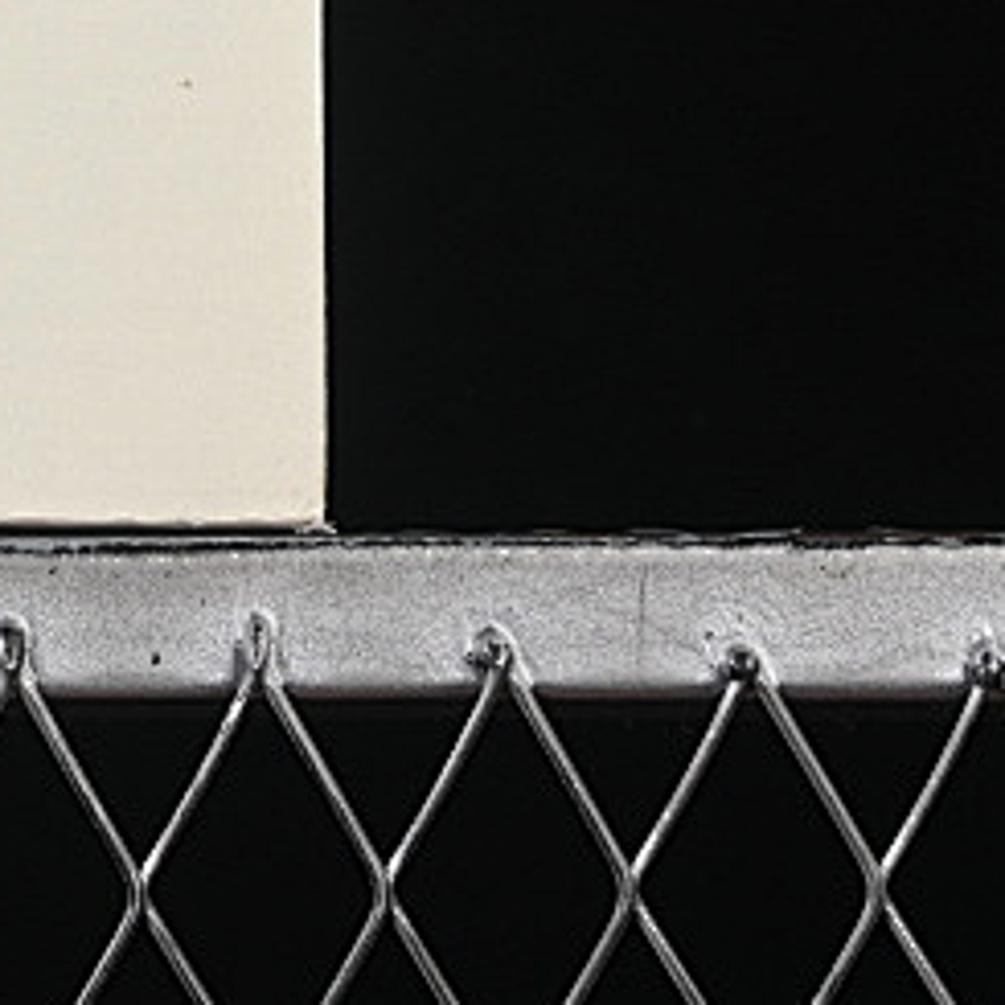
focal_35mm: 281
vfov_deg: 6.2
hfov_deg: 6.1
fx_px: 9230
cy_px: -386
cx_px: -927
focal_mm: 50
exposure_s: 1/80
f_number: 8
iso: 160
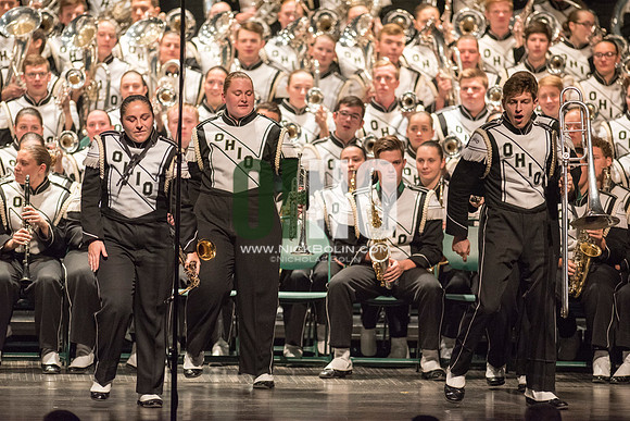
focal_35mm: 300
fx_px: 5251
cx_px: 315
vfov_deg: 4.6
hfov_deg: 6.9
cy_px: 210
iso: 4000
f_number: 2.8
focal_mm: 300
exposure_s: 1/500
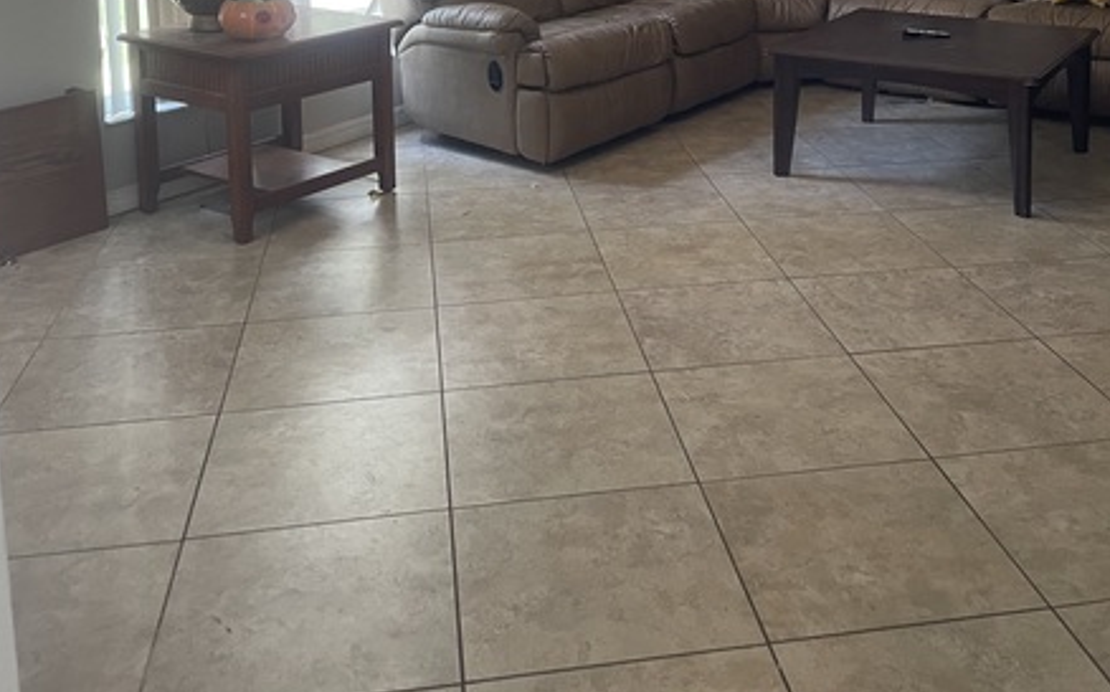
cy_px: -44
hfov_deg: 47.2
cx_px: 611
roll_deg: +0.1
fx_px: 1270
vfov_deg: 28.1
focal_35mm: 42
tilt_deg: -8.4
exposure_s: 1/60
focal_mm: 4.2
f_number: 1.6
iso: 125
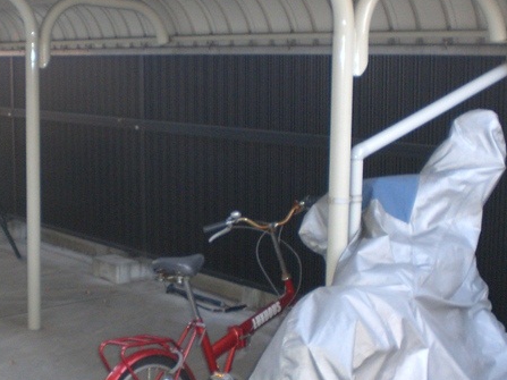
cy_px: 197
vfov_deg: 21.6
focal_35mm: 68
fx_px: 996
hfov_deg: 28.0
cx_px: 108
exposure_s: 1/60
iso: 200
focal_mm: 6.3
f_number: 3.1
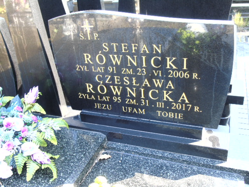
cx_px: 124
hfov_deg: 54.0
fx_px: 245
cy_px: 94
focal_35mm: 34
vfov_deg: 41.8
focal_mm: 6.1
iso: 100
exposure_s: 1/30
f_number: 3.8
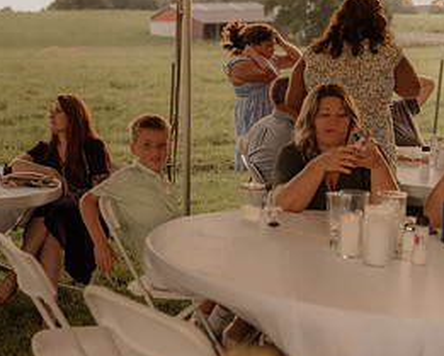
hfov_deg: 24.4
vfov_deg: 20.9
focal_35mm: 73
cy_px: 130
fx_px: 960
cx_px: -34
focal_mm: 35
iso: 500
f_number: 1.4
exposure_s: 1/200
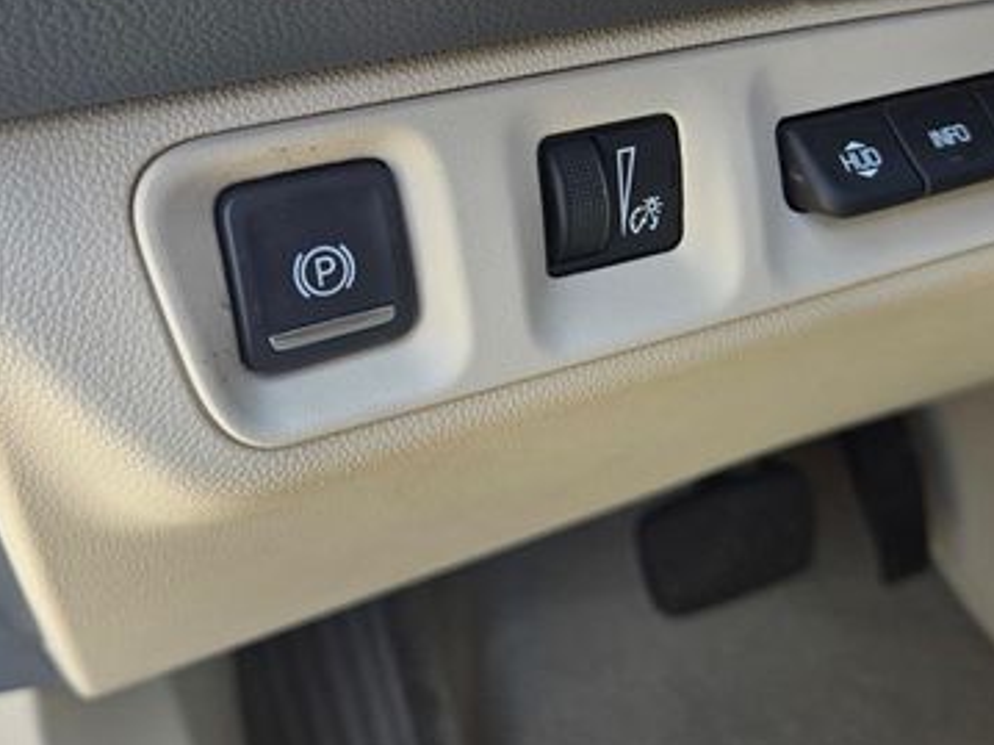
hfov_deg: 45.8
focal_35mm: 41
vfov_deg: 34.7
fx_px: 1177
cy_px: 227
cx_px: 523
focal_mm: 5.4
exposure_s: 1/180
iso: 25
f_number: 1.8
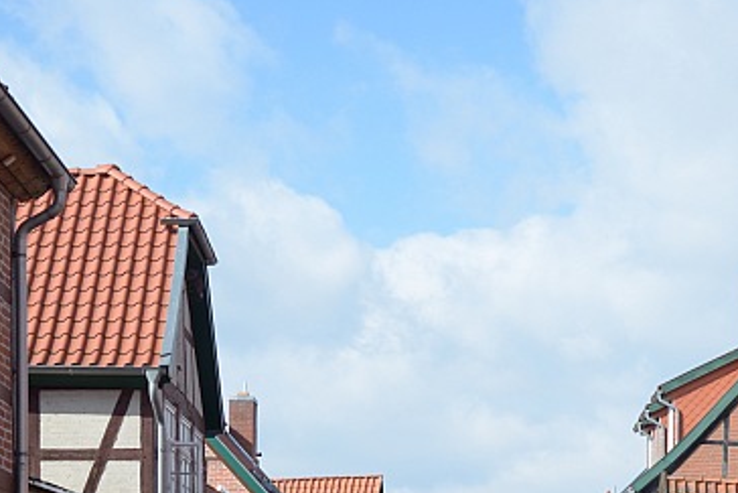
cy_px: 656
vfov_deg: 14.1
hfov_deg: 21.8
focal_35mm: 93
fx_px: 1907
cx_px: 532
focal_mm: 34
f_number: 9
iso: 400
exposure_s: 1/640
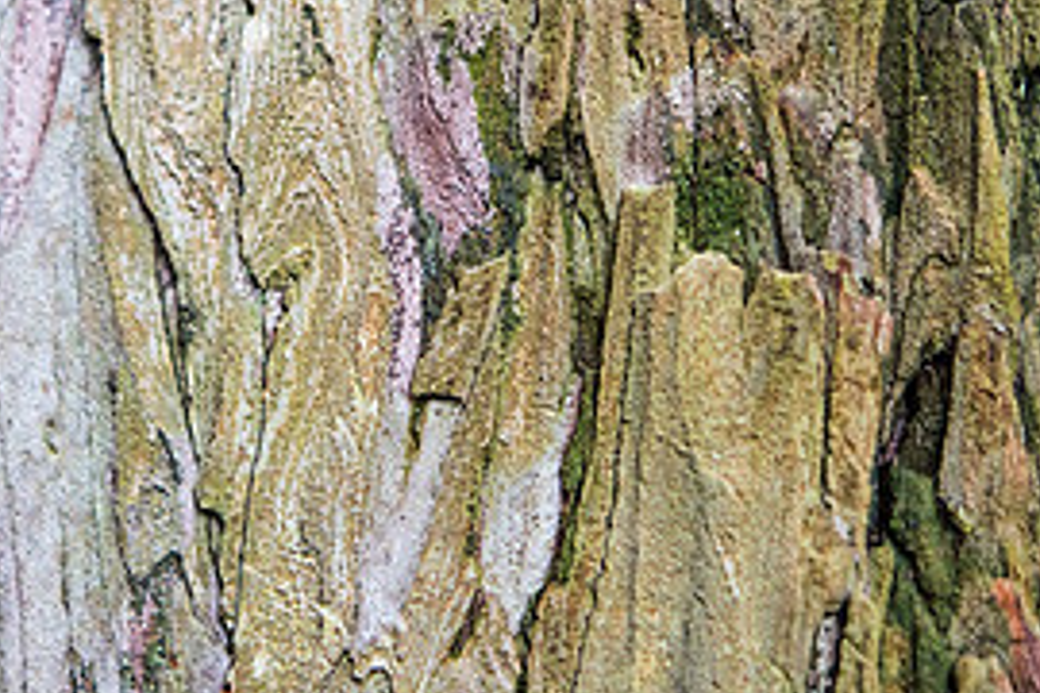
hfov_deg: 15.8
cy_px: 121
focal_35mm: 129
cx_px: 289
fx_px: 3726
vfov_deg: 10.6
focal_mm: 60
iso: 800
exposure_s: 1/200
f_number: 4
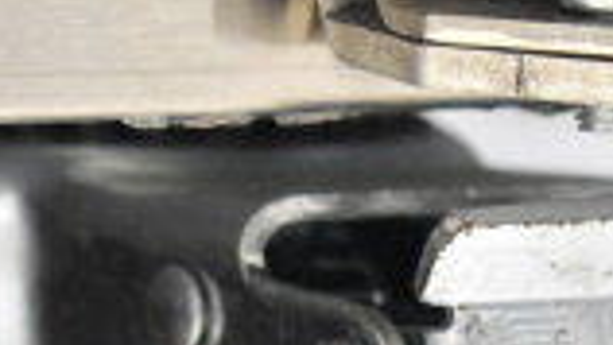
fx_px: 4732
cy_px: 719
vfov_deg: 4.1
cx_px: 400
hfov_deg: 7.4
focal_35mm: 291
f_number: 5.3
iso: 7200
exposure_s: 1/80
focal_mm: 48
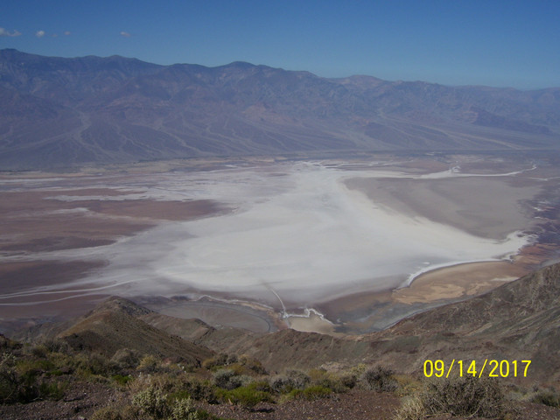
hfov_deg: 50.1
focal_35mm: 37
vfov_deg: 38.7
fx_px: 599
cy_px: 210
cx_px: 280
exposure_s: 1/1500
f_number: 4.8
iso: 80
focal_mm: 6
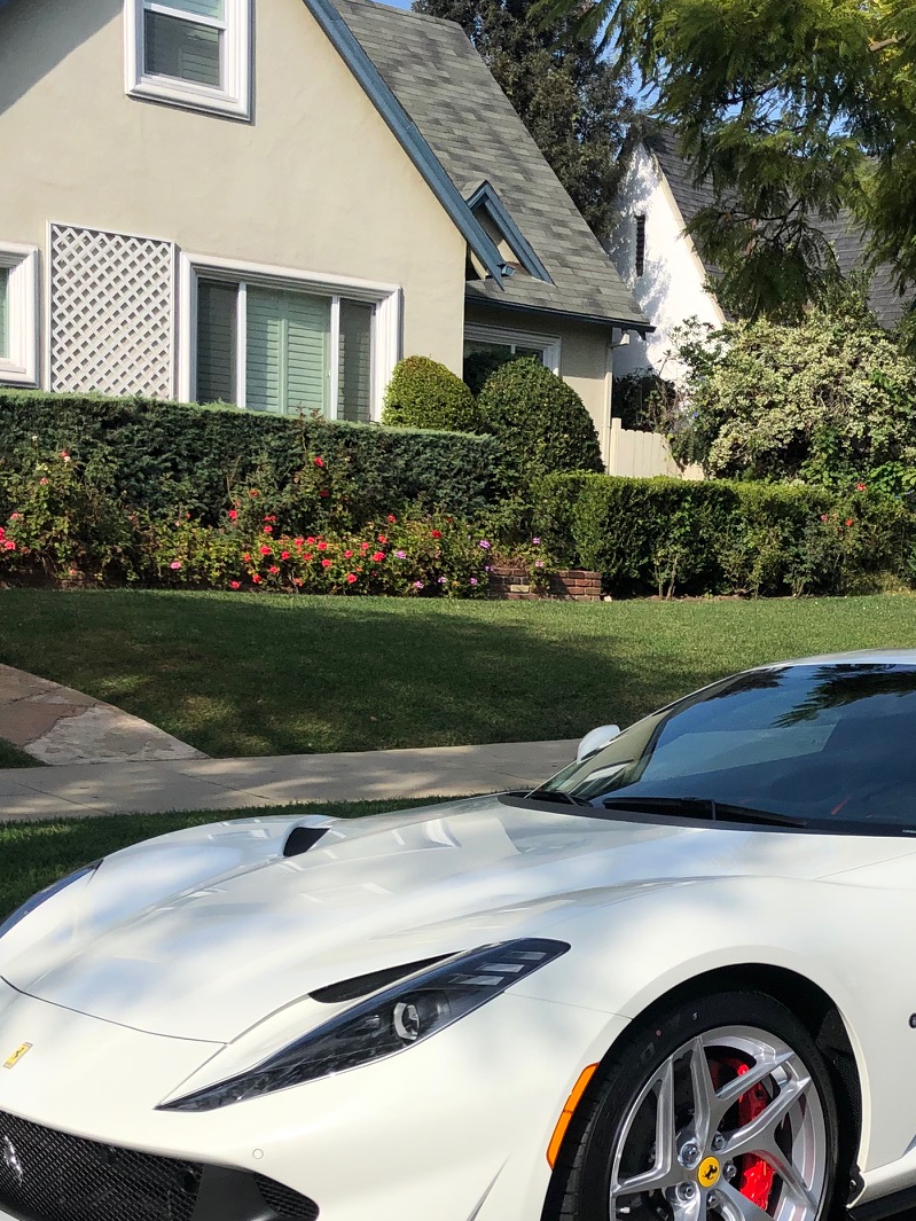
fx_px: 1870
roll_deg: -3.4
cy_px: 840
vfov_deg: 35.7
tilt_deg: -6.4
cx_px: 721
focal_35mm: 53
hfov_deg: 27.0
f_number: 1.8
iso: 25
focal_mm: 4
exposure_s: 1/2825
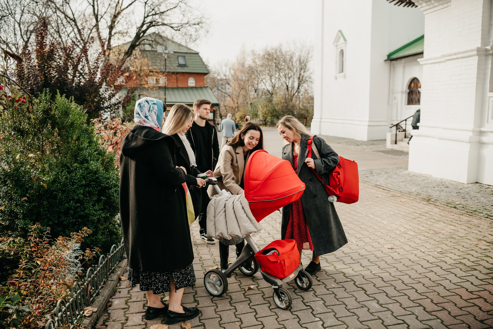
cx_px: 246
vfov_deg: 43.4
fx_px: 413
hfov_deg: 61.7
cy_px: 164
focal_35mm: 30
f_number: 3.2
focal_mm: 29
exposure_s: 1/500
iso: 160
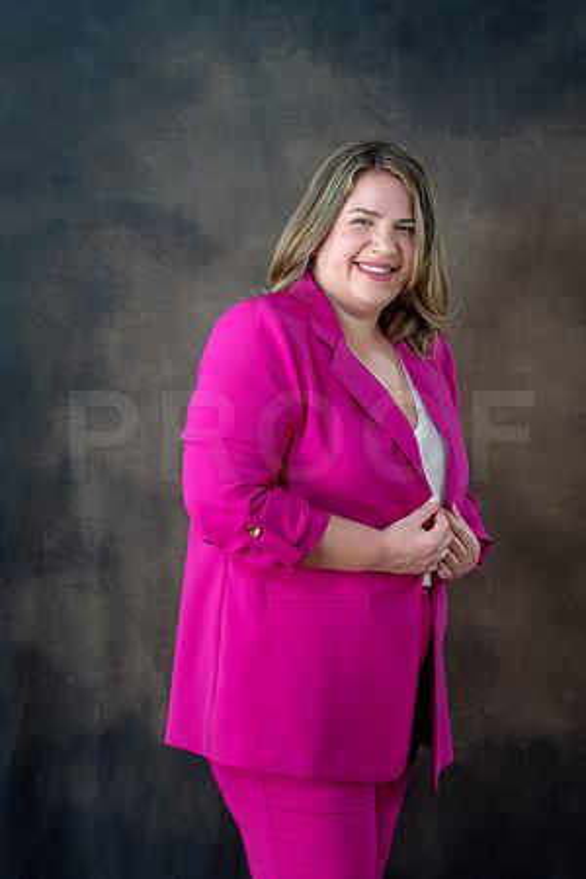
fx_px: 2564
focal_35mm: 105
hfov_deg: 13.0
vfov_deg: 19.5
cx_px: 293
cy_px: 440
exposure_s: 1/100
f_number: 4.5
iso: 400
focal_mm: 105
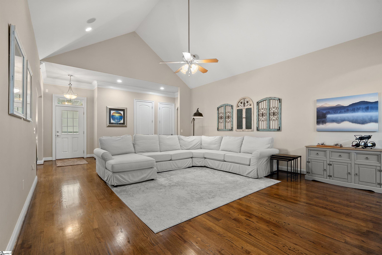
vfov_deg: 73.7
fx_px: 170
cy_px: 128
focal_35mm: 16
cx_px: 191
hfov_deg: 96.7
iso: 400
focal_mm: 16
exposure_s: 1.3
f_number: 11
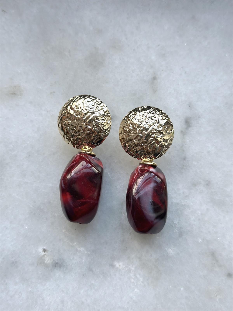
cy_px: 156
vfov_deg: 39.7
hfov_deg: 30.3
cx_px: 116
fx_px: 431
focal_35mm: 48
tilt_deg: -83.9
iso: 80
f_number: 1.78
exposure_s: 1/358
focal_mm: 6.86
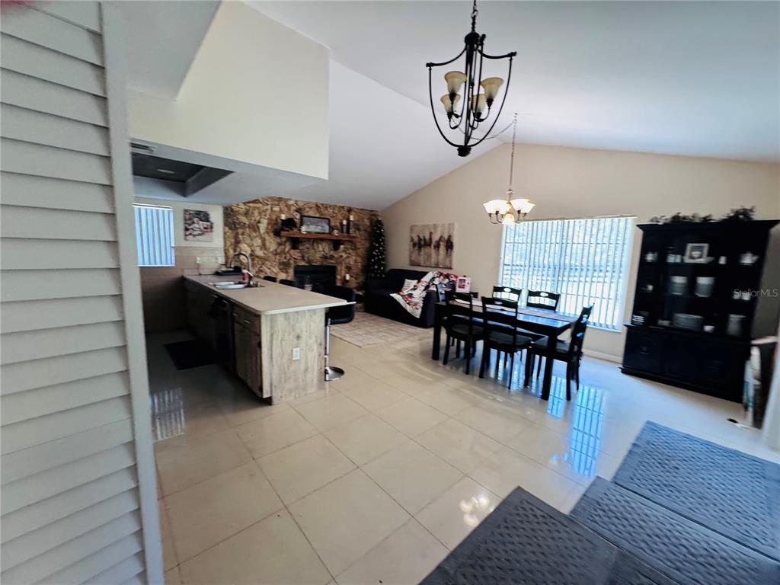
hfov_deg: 102.1
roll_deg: -3.8
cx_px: 390
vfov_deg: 85.7
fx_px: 315
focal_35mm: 14
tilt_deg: -13.8
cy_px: 292
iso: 320
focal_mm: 2.22
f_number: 2.2
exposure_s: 1/60
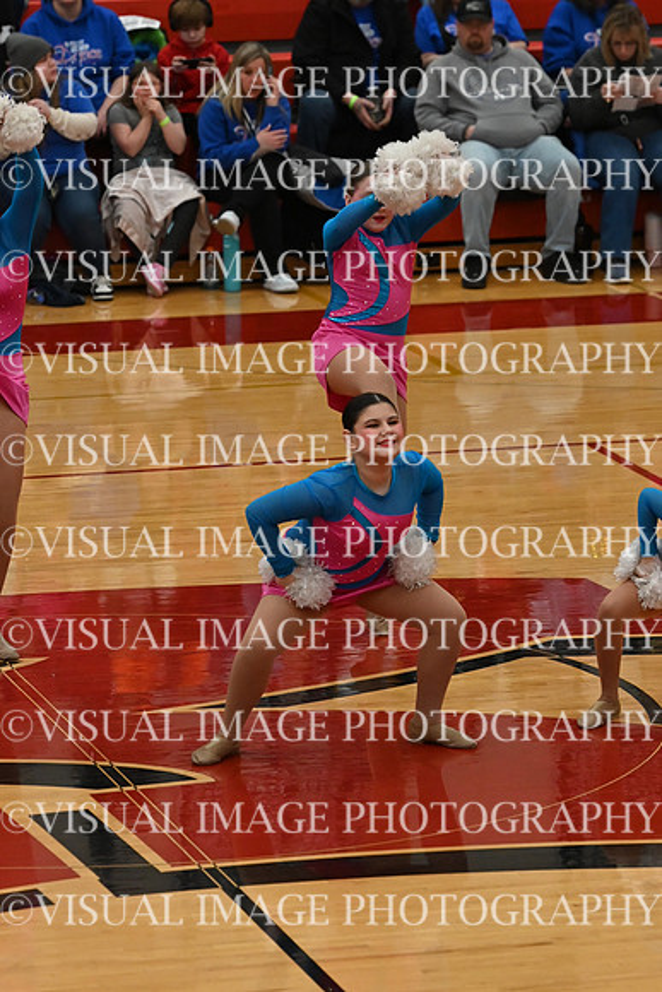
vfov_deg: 9.8
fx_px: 5789
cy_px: 496
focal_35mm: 210
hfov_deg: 6.5
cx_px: 331
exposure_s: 1/400
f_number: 4
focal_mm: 140
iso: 5000
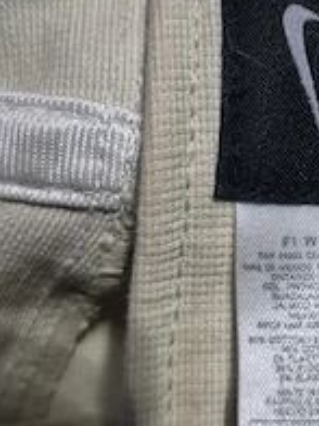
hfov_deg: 30.4
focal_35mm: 47
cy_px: 202
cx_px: 237
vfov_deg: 40.4
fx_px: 577
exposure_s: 1/100
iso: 2000
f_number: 1.8
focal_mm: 5.4
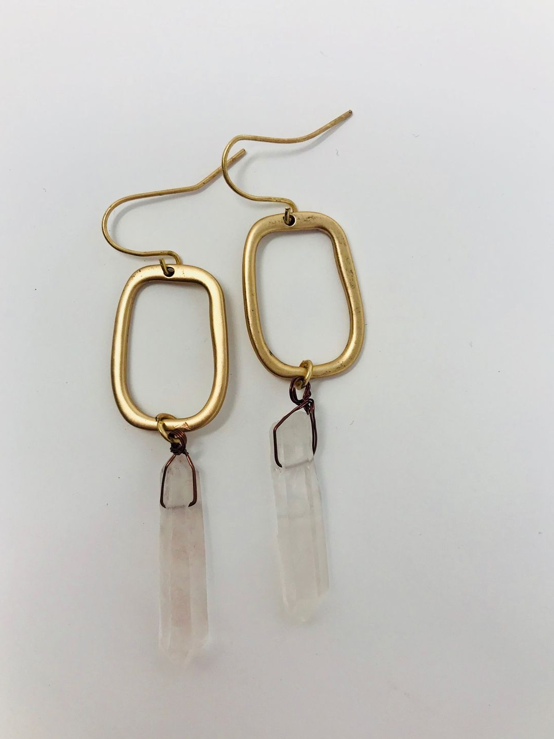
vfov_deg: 58.3
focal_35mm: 31
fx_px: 661
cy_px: 369
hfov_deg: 45.4
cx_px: 271
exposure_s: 1/203
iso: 20
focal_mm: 3.99
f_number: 1.8
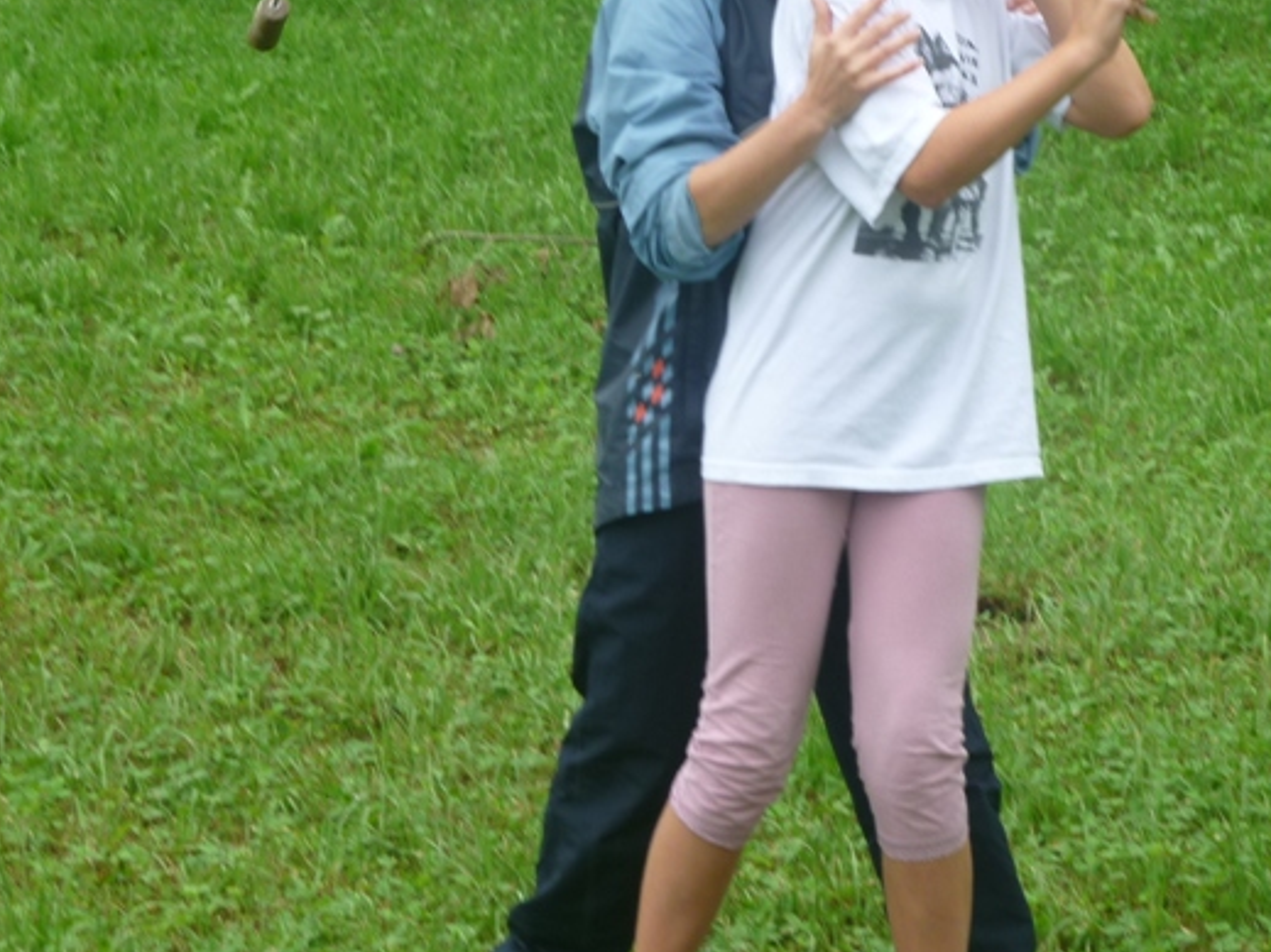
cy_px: 235
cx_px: 921
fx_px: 6057
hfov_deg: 12.0
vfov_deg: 9.0
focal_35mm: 165
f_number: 5.1
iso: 80
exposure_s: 1/100
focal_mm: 17.7
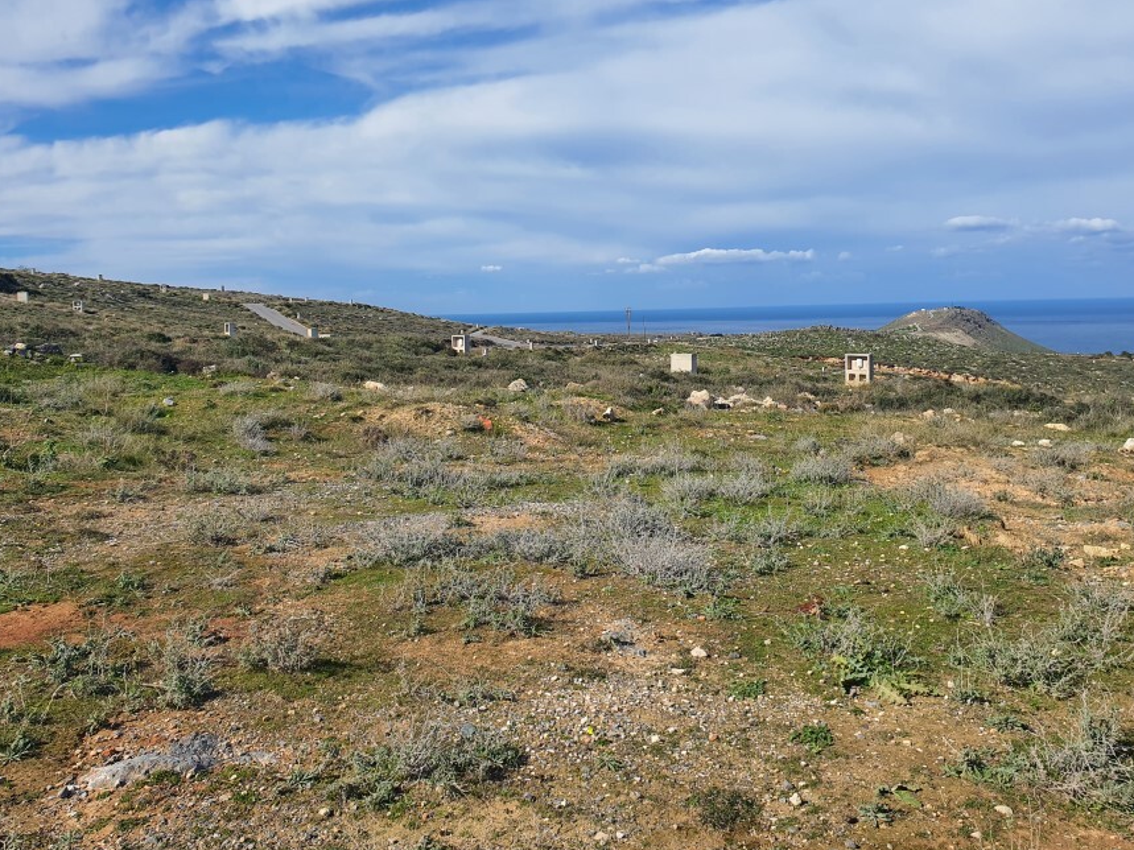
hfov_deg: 58.4
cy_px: 358
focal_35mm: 31
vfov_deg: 45.3
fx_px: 1015
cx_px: 578
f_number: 2.4
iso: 50
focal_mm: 4.3
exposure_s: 1/2200
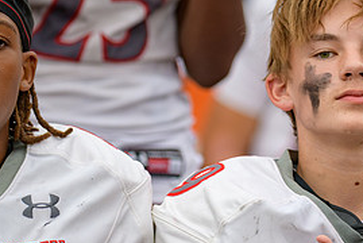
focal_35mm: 366
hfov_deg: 5.6
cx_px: 332
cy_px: 109
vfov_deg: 3.8
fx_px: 3694
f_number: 2.8
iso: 320
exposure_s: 1/500
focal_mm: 170
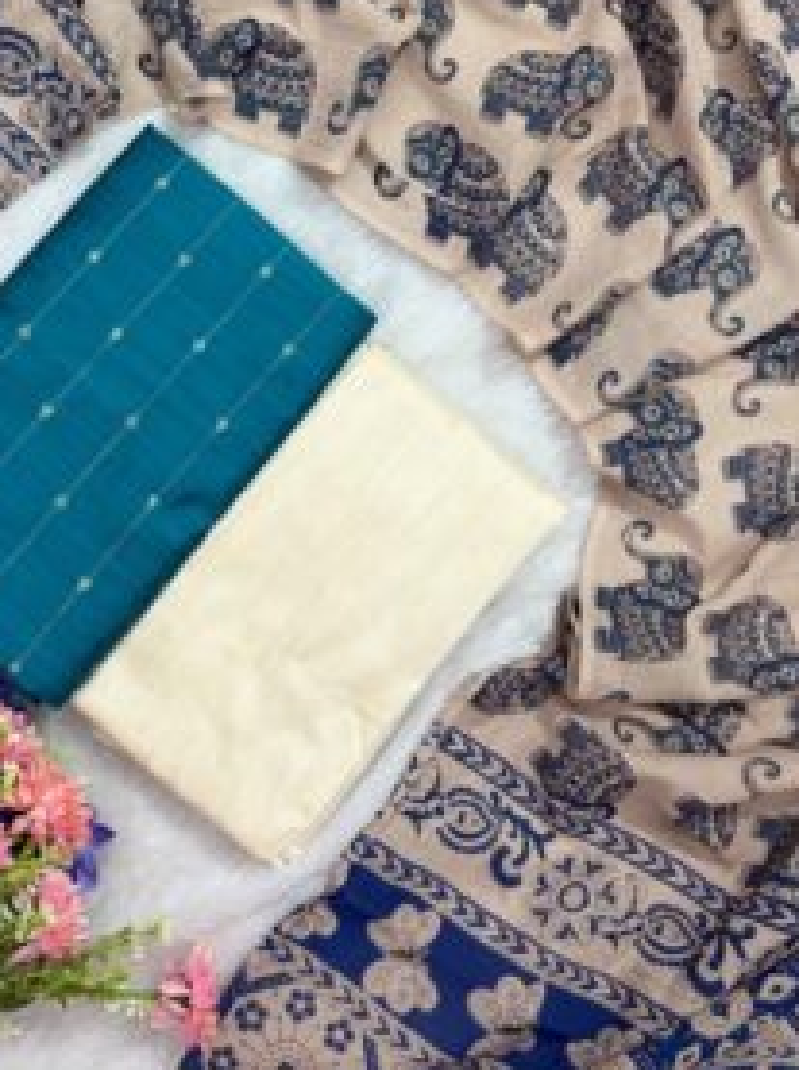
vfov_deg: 45.2
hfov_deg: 34.8
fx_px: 1265
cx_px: 291
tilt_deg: -85.4
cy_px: 369
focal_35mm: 41
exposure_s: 1/50
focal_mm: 5.96
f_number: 1.6
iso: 125
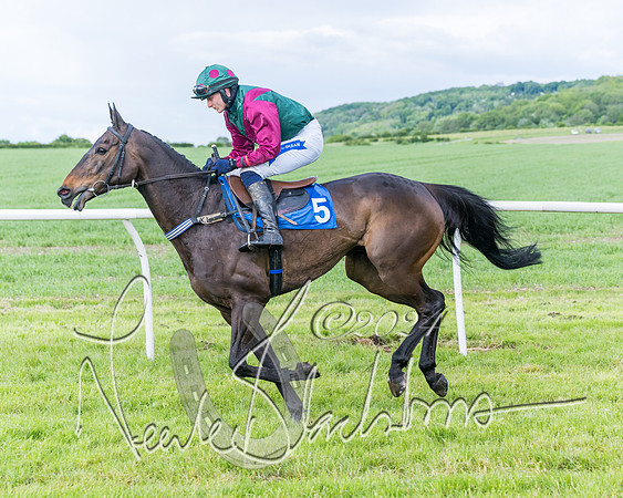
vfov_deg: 15.0
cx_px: 339
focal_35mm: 103
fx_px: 1892
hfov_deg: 18.7
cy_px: 218
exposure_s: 1/2500
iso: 400
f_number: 4
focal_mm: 70
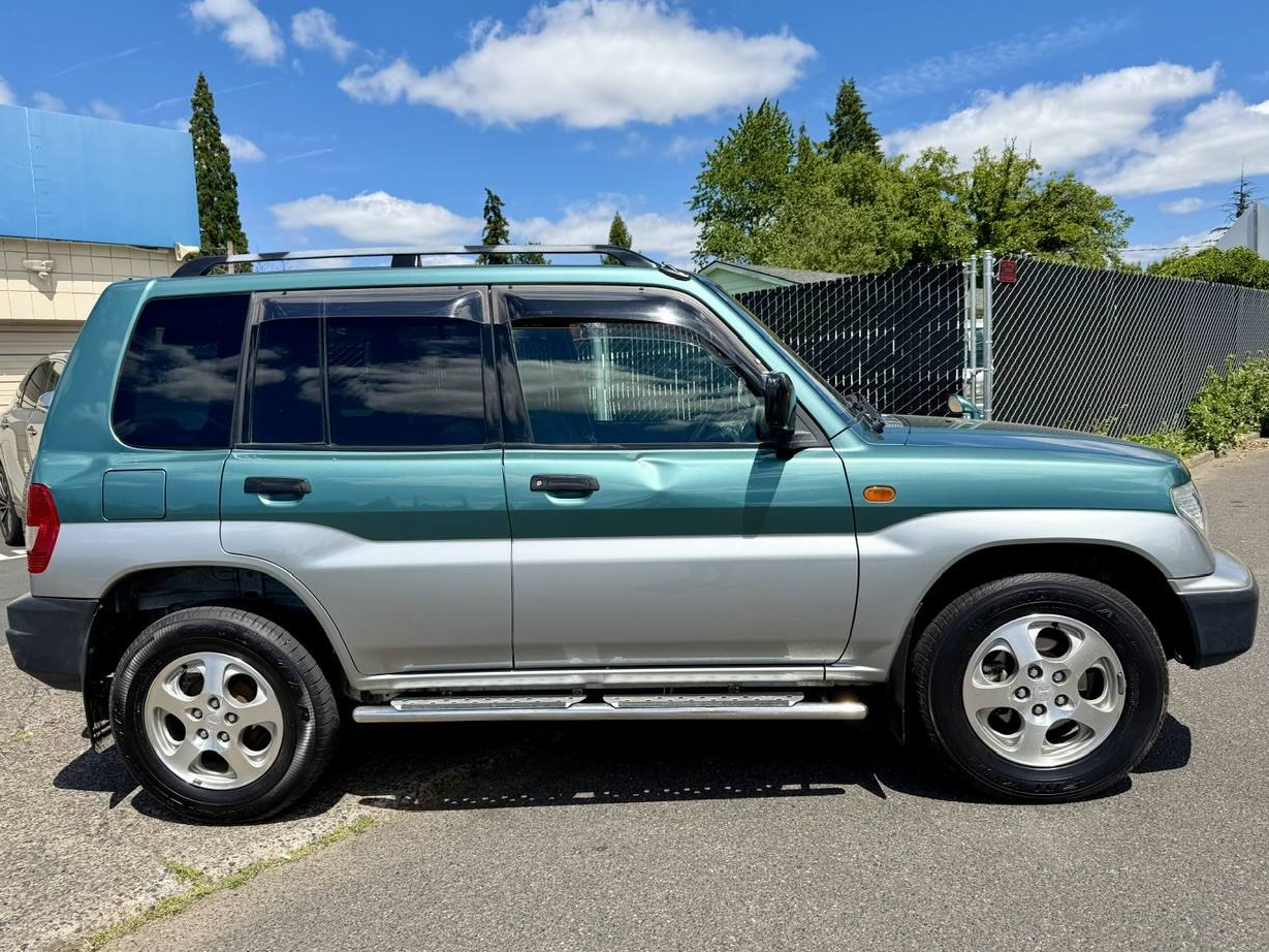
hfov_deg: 69.4
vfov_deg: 54.9
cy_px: 482
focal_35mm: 25
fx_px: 917
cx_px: 629
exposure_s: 1/4975
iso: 80
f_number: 1.78
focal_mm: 6.76
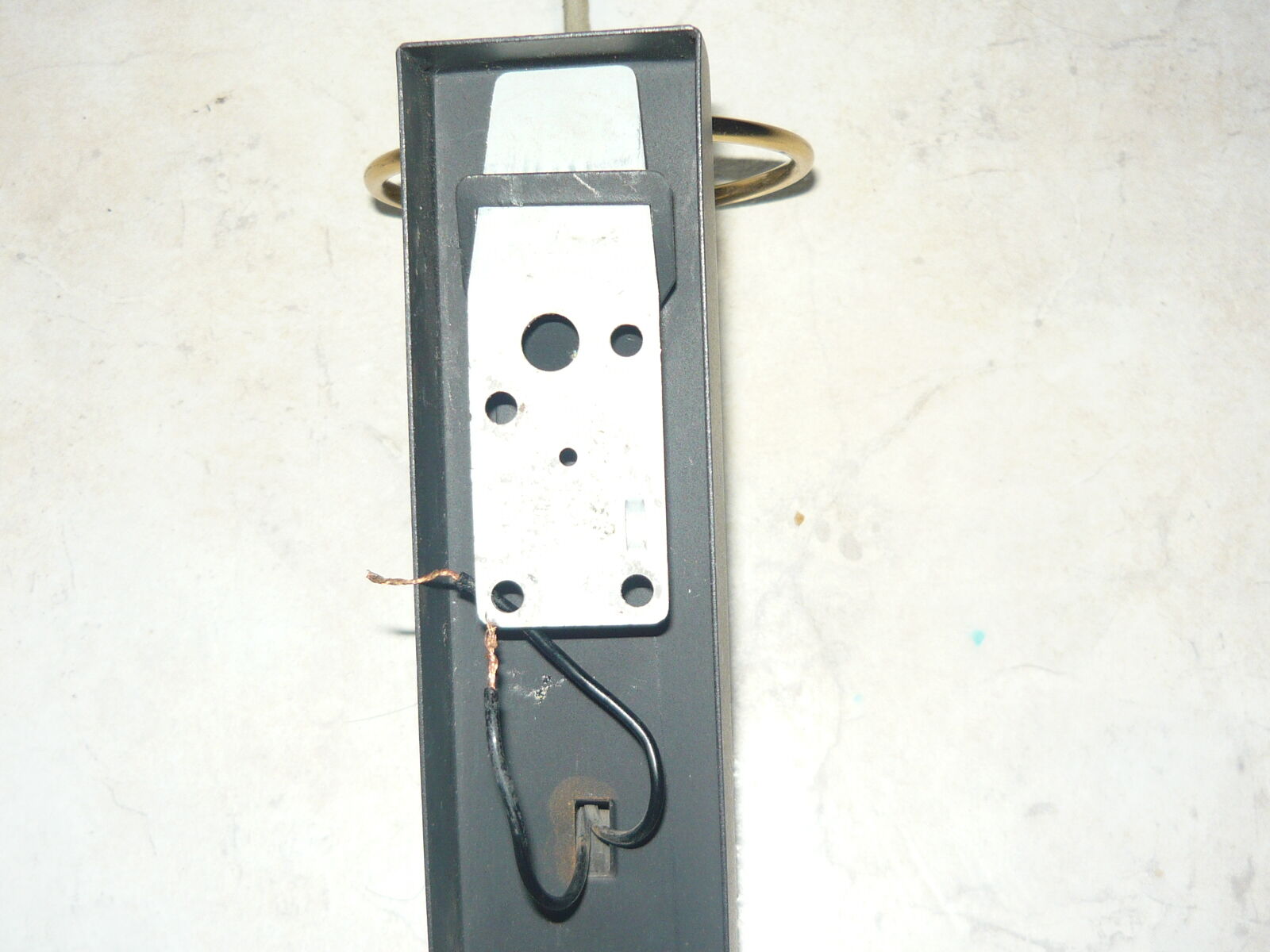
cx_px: 635
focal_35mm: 44
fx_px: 1614
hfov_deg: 42.9
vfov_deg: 32.9
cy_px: 476
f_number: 2.8
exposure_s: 1/30
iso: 100
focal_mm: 5.5
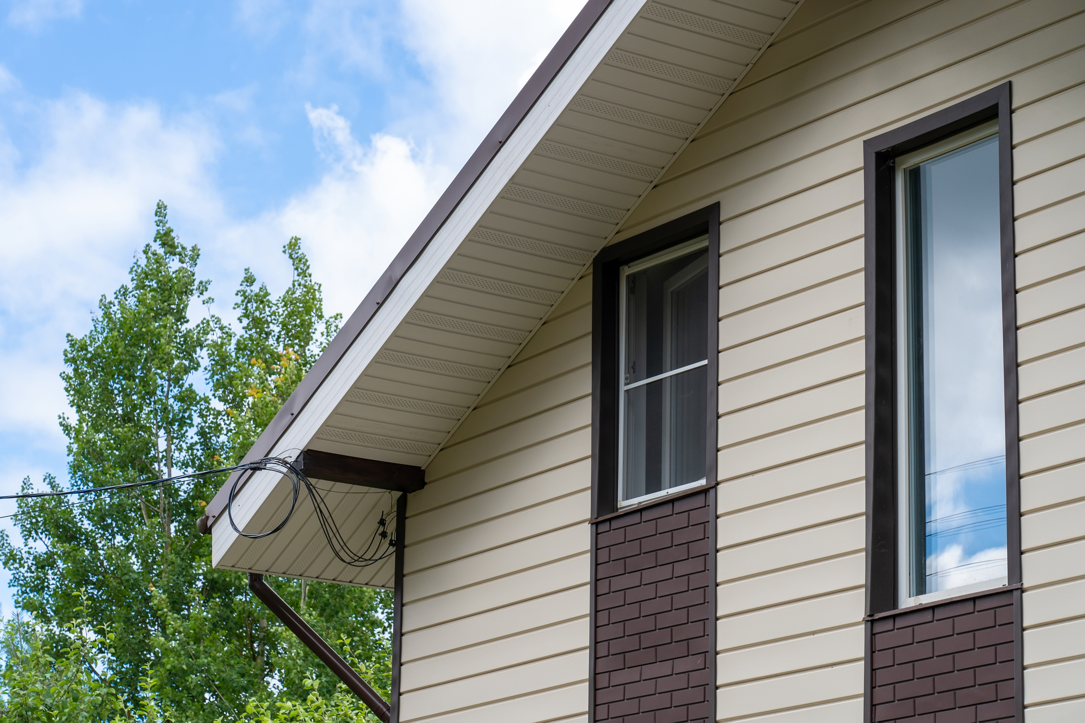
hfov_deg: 19.5
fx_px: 3164
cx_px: 542
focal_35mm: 105
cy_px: 362
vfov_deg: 13.0
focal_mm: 105
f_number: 7.1
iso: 400
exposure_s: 1/640
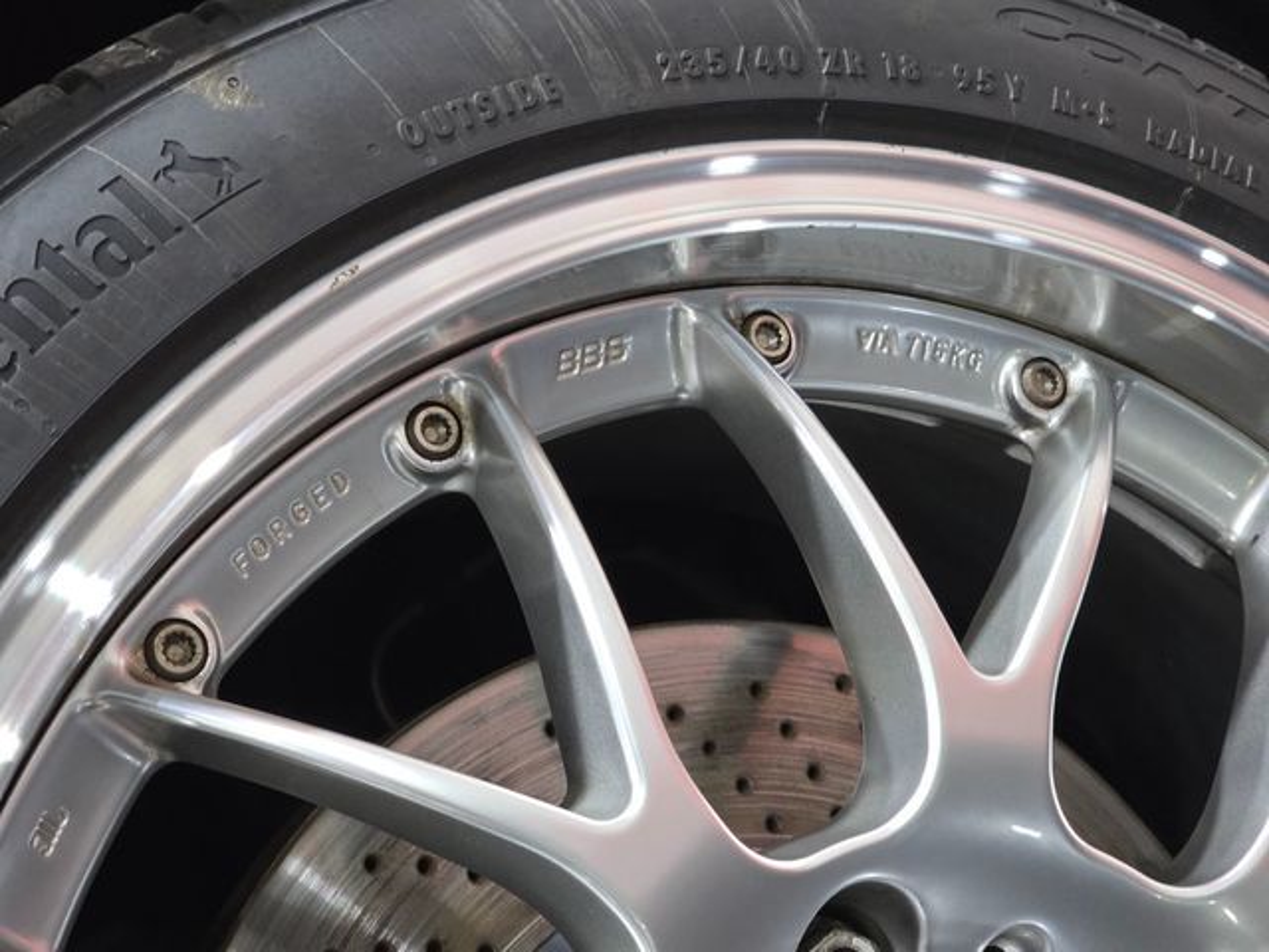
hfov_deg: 28.2
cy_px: 476
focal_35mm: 69
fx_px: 2529
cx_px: 634
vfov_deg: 21.3
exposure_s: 1/40
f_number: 2.4
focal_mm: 7.9
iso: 320
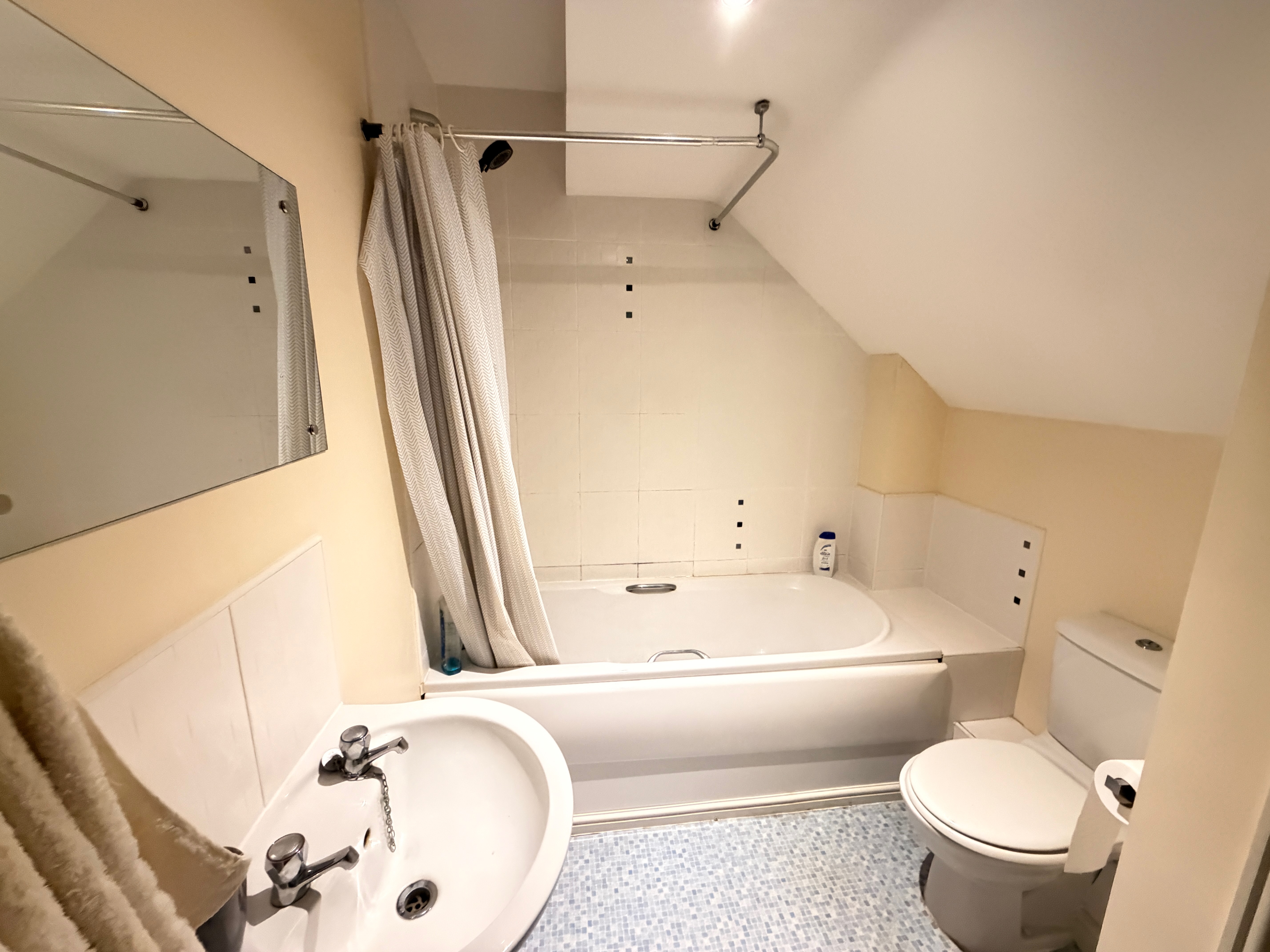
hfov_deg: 102.1
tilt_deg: -11.6
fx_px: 514
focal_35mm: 14
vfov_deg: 85.7
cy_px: 476
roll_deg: -0.6
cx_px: 635
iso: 1250
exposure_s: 1/25
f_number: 2.2
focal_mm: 2.22
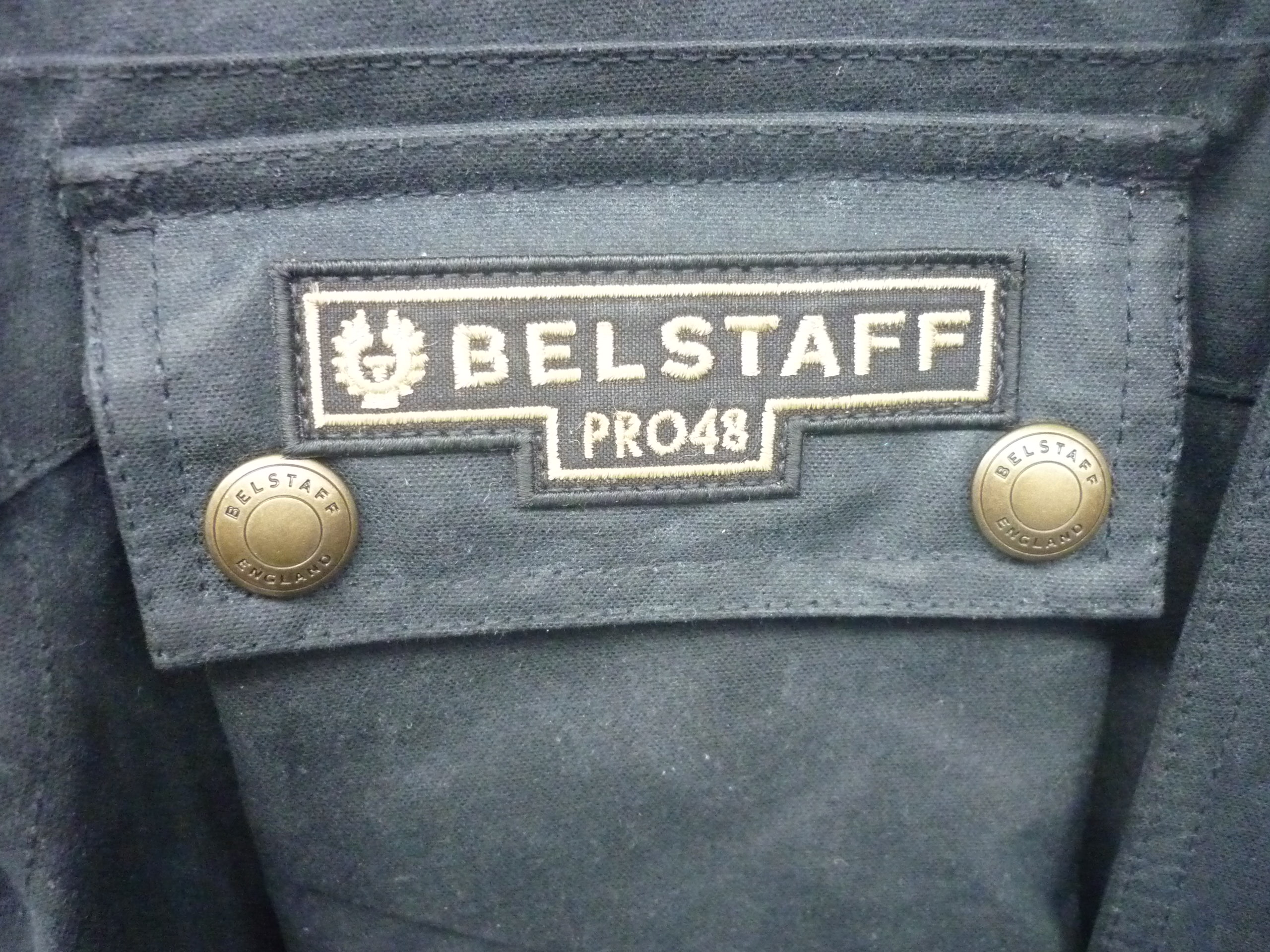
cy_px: 476
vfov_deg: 42.9
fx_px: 1211
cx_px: 635
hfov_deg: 55.4
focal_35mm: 33
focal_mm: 5.5
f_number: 2.8
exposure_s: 1/50
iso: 800
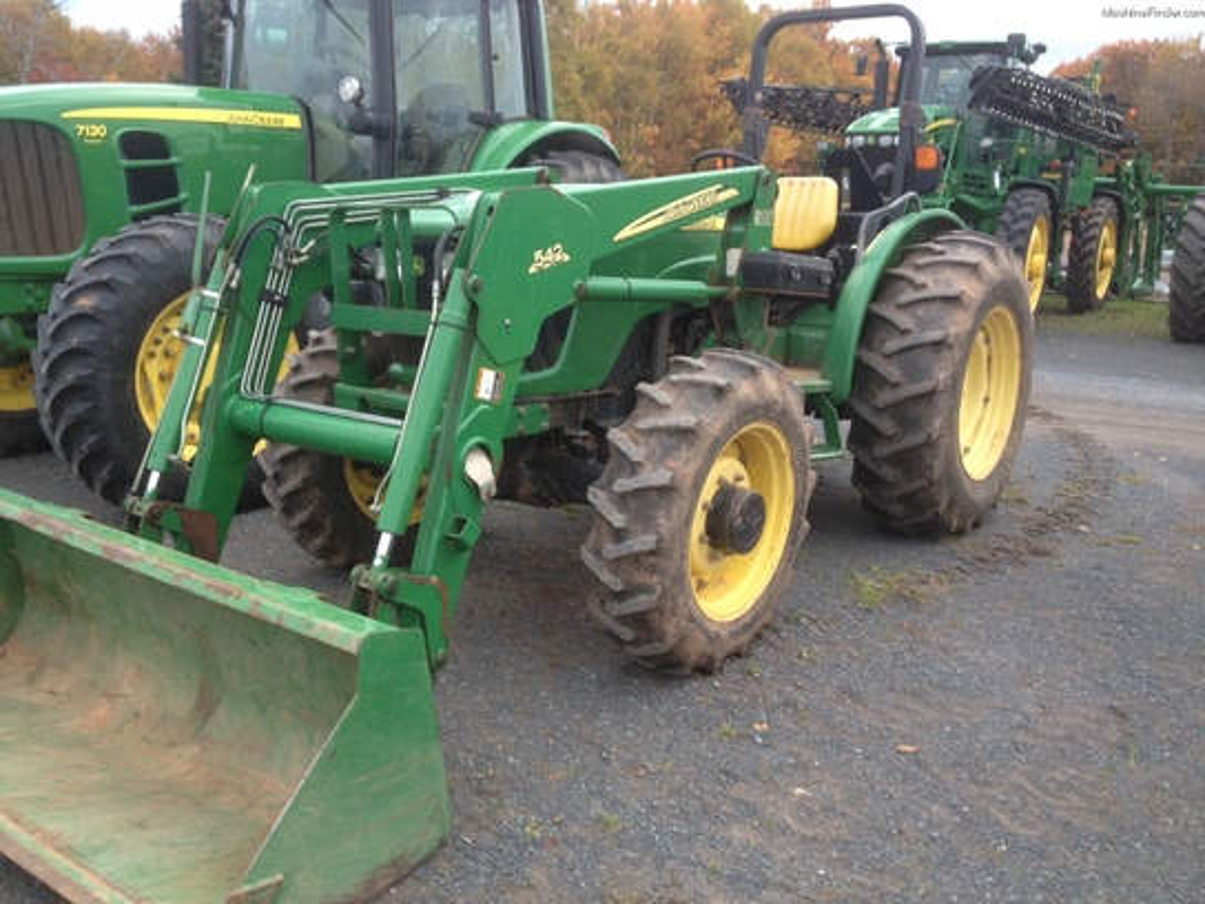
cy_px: 452
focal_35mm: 35
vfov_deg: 40.7
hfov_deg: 52.6
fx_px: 1218
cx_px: 602
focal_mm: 4.28
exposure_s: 1/60
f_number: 2.4
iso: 64
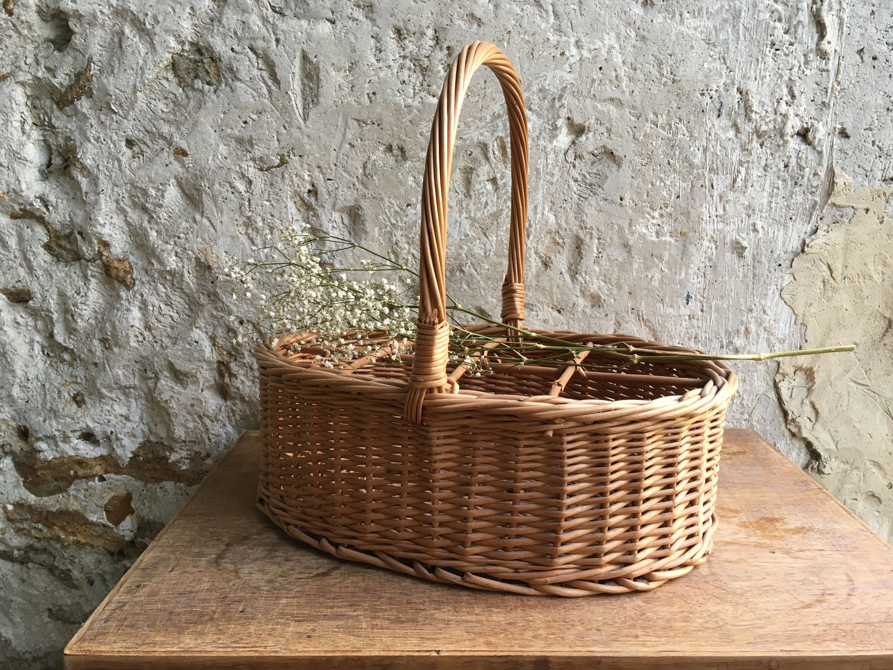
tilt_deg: -10.0
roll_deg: +1.2
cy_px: 335
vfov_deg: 48.2
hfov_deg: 61.7
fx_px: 748
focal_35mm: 29
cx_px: 446
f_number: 2.2
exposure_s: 1/33
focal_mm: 4.15
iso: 40
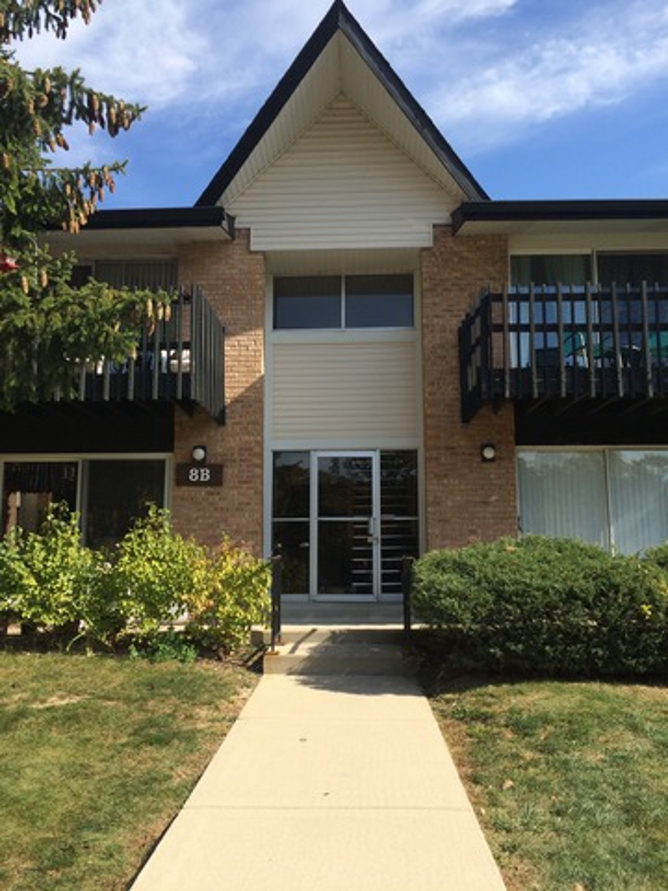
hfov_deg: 48.2
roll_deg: +1.4
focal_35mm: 29
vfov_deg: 61.7
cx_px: 334
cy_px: 446
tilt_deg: +8.1
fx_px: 746
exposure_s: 1/1466
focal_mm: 4.15
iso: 32
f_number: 2.2
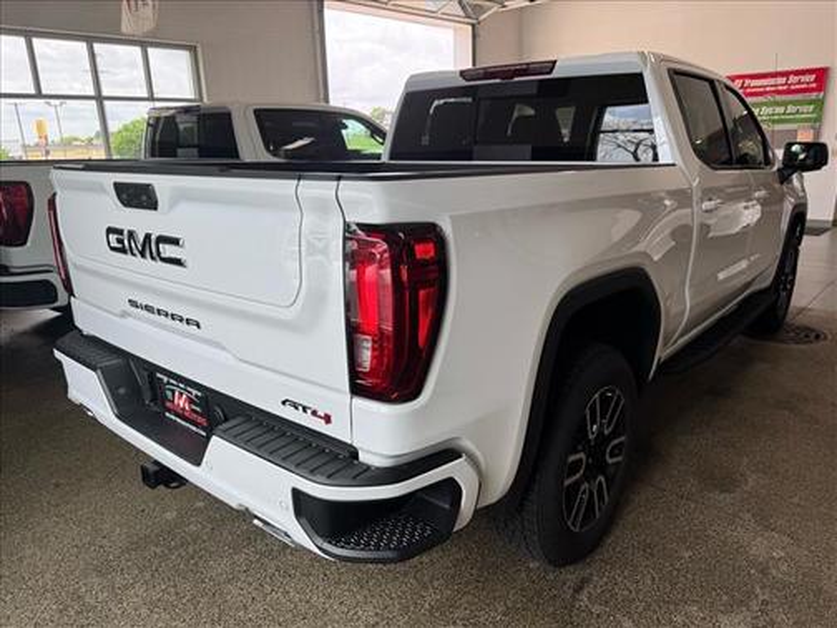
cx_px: 418
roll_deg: +2.9
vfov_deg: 56.8
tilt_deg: -15.5
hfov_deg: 71.6
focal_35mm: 24
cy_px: 314
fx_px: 580
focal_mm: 6.76
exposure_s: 1/671
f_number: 1.78
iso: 80
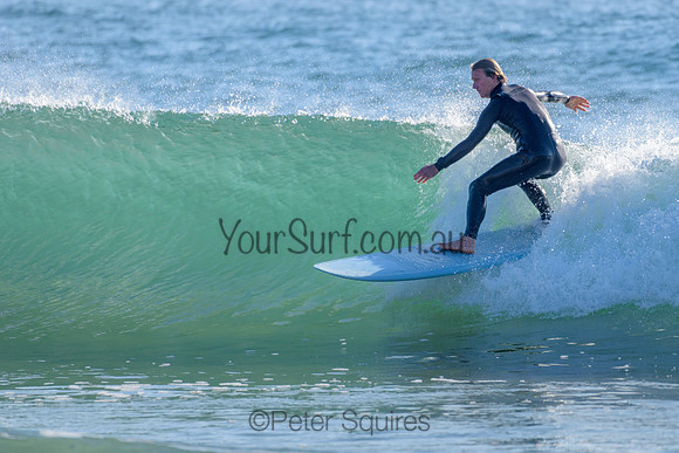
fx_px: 11564
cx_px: 404
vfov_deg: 2.2
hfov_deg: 3.4
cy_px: 175
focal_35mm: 613
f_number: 5.6
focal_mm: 500
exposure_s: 1/2000
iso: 200
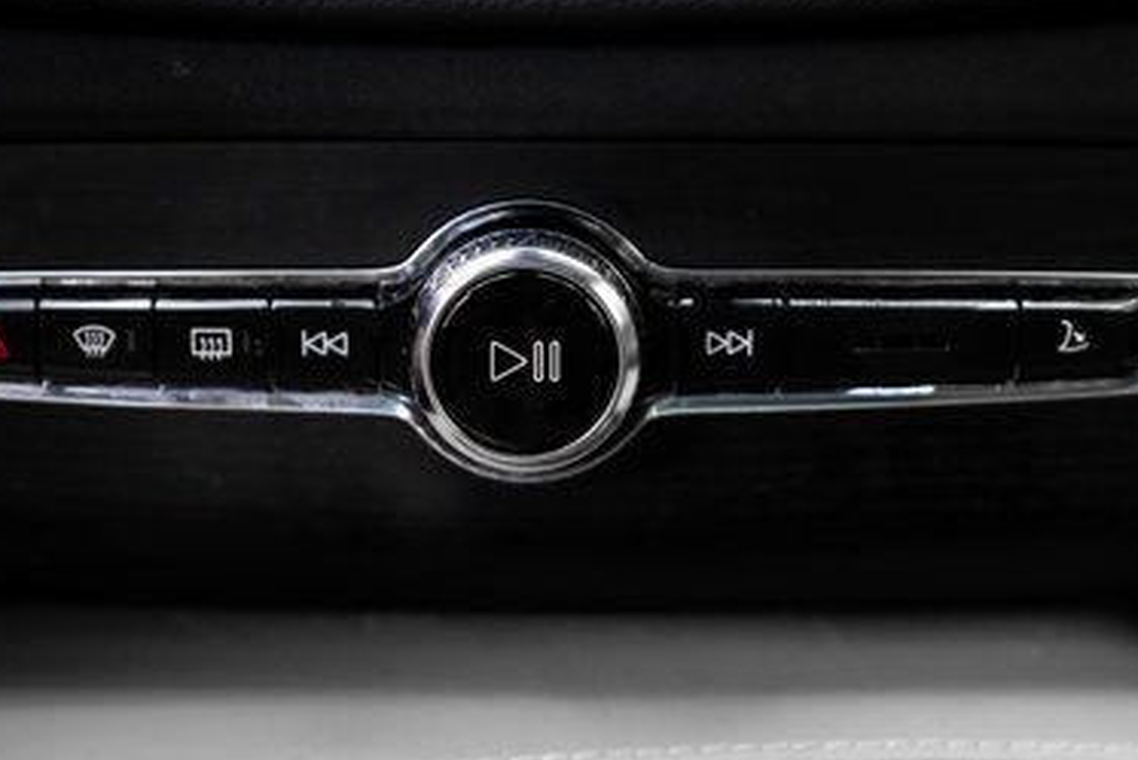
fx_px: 2498
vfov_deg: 17.3
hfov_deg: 25.7
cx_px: 543
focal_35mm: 79
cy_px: 392
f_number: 3.2
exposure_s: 1/200
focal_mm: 46
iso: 640
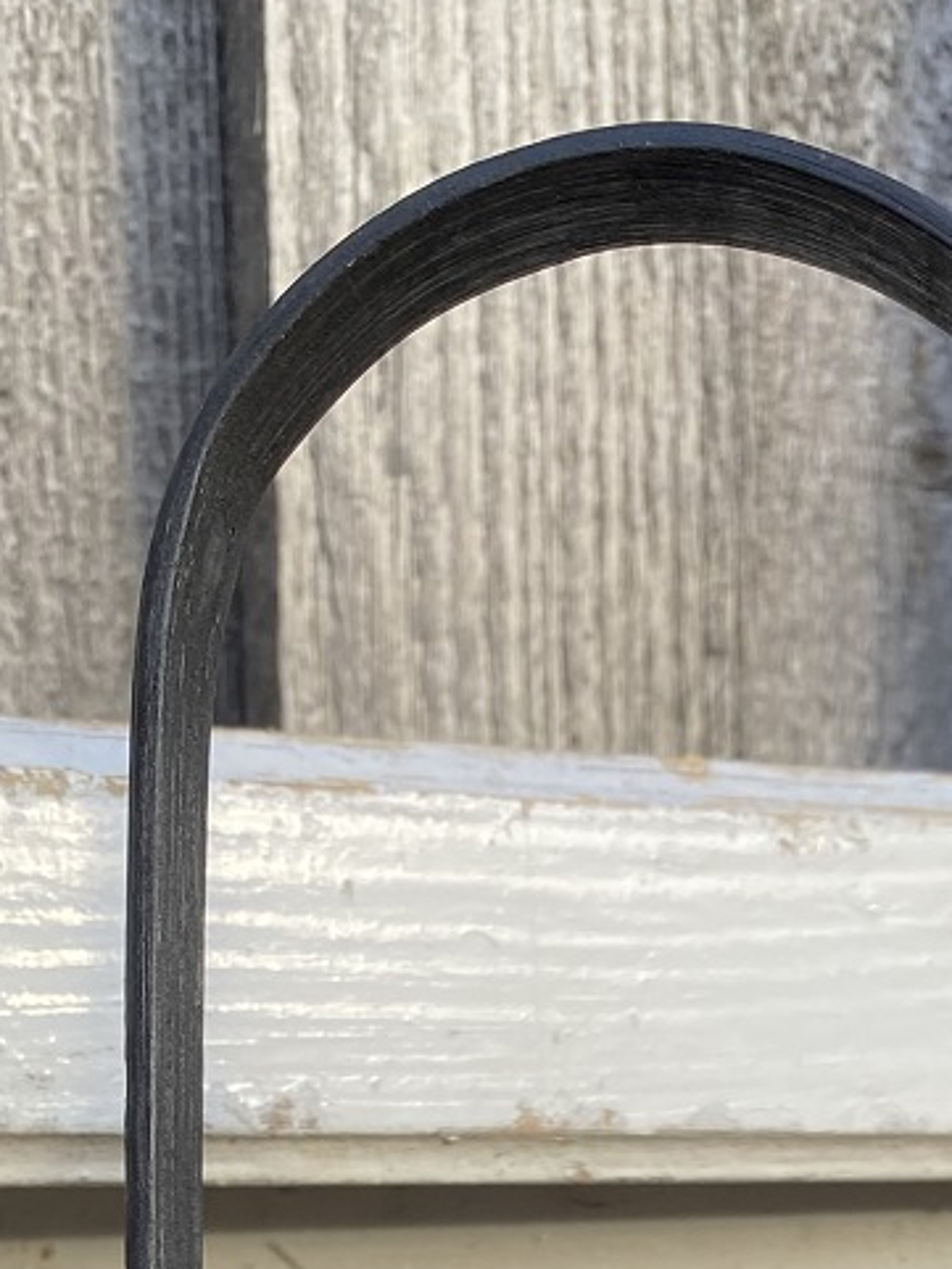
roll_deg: -1.7
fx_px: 2969
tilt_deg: -15.6
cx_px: 711
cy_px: 1863
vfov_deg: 20.8
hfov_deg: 18.1
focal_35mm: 81
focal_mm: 4.25
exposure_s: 1/122
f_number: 1.8
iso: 32
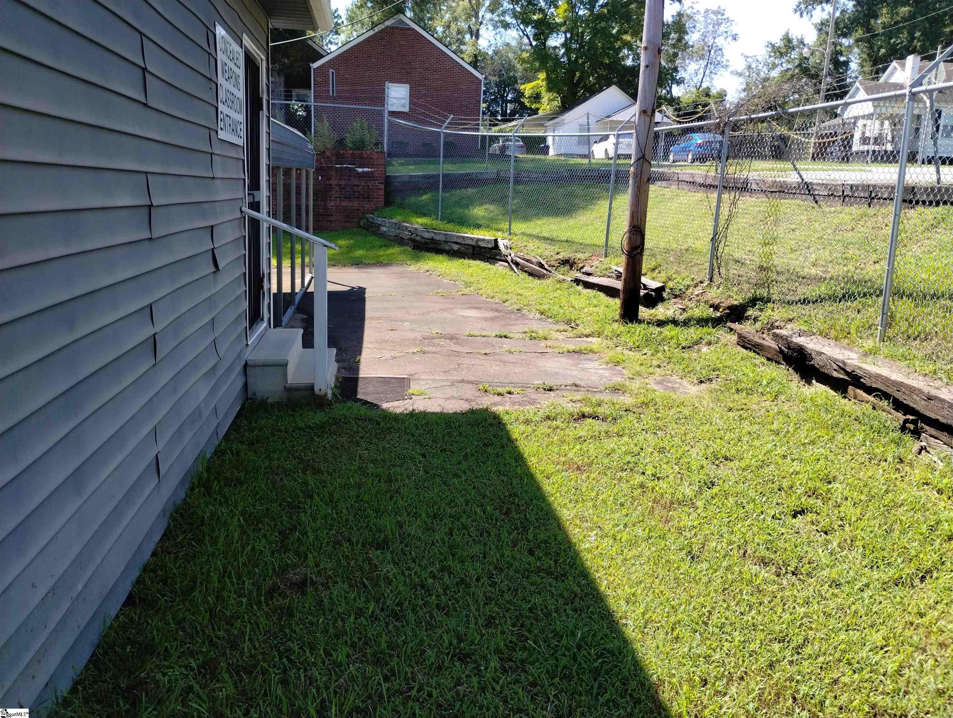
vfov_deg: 49.9
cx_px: 476
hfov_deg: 63.4
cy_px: 359
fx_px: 772
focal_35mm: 28
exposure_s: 1/245
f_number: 1.8
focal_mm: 4.27
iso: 100
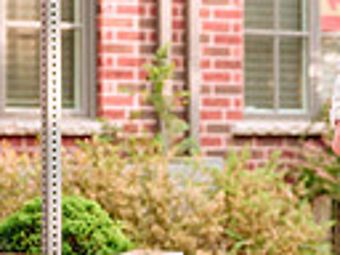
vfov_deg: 6.7
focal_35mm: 223
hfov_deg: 8.8
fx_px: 2190
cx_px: 407
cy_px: 148
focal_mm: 32.2
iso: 500
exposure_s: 1/500
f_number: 1.8
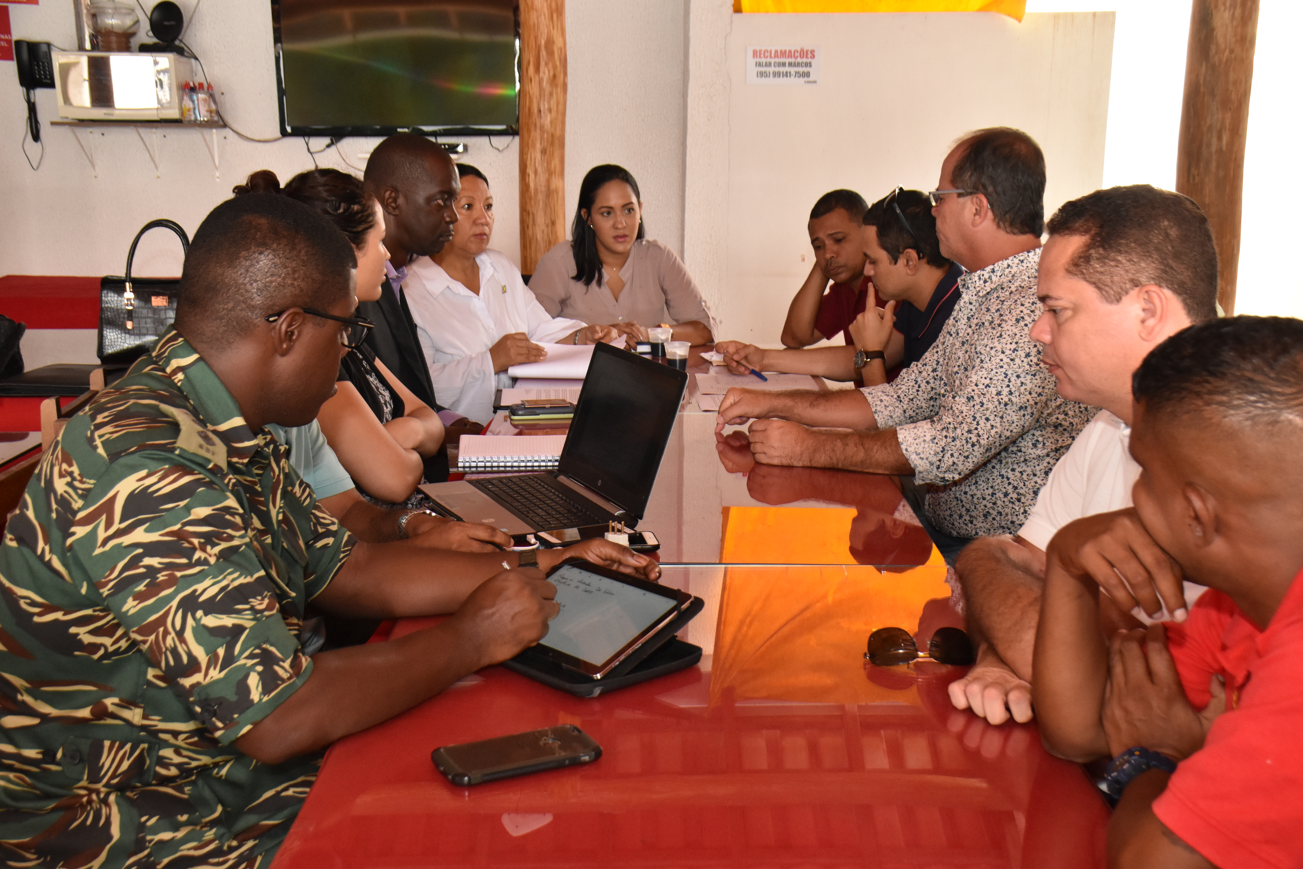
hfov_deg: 43.6
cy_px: 434
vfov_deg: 29.9
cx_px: 652
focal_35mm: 45
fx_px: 1629
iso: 1600
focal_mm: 30
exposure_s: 1/200
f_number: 7.1
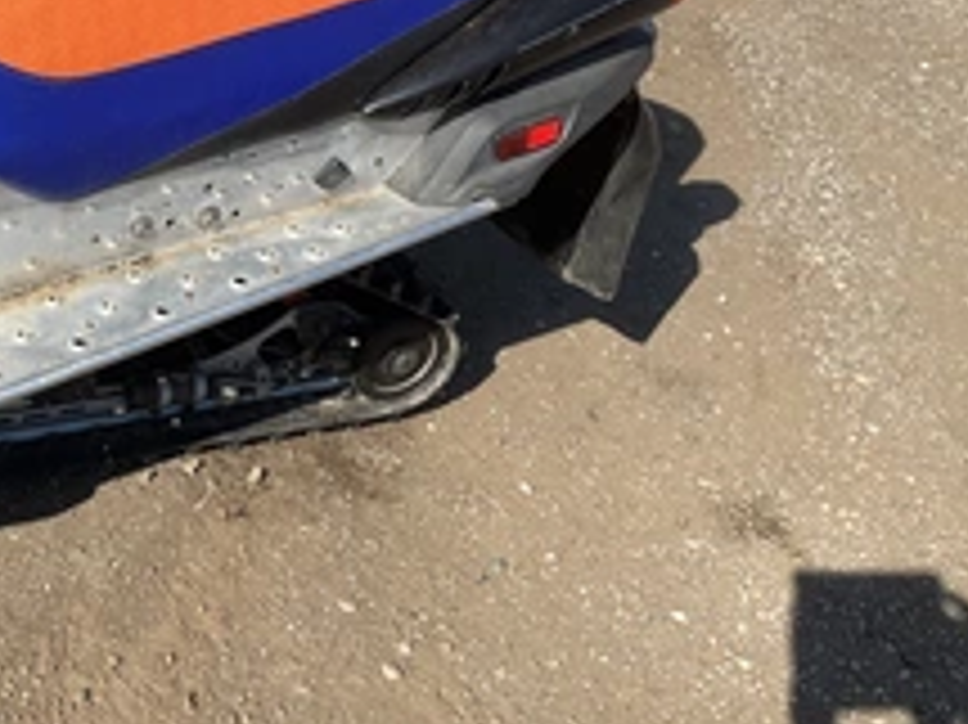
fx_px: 1509
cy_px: 162
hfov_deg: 34.3
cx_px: 176
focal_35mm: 54
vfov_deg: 26.6
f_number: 1.8
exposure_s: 1/1311
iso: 25
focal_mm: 3
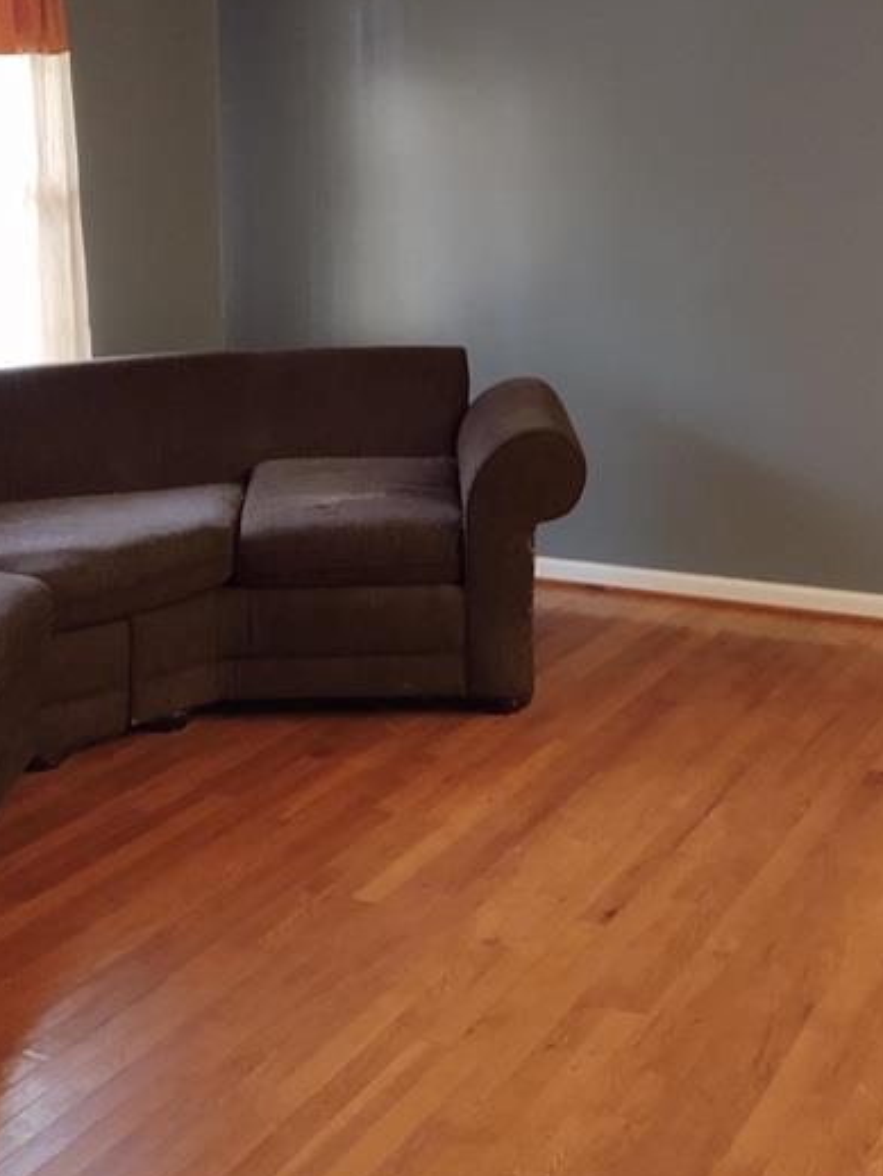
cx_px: 477
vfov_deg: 37.0
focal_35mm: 50
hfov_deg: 29.1
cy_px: 262
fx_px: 1699
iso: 334
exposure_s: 1/33
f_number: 1.7
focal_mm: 4.75
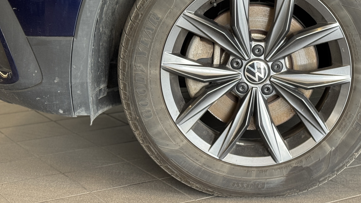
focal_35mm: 79
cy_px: 46
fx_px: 756
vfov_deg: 15.2
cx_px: 254
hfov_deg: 26.6
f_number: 1.78
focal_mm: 6.76
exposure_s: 1/62
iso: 80
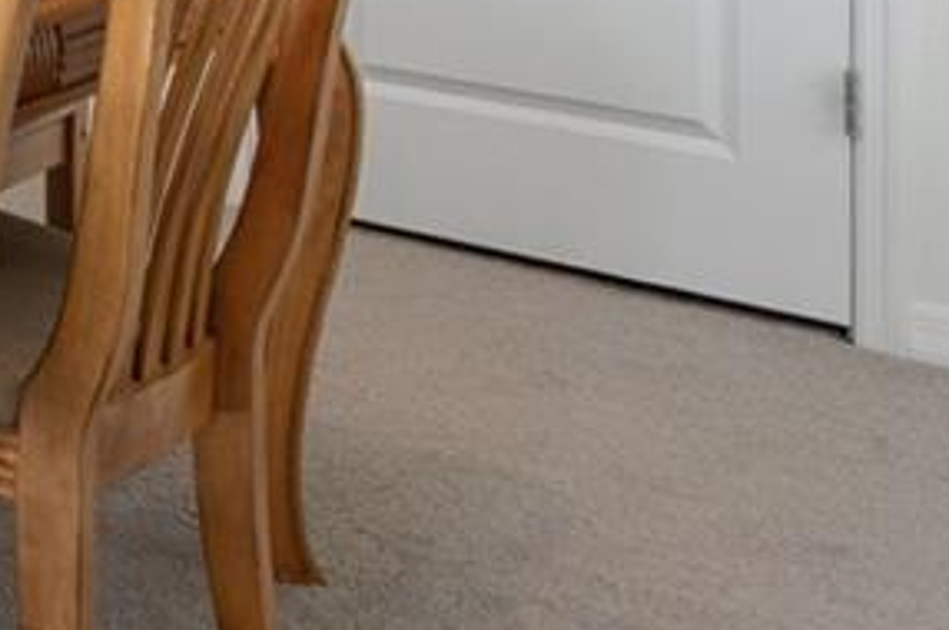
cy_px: -511
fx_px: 2212
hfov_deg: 17.3
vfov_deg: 14.3
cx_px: -969
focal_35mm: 84
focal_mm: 10
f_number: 7.1
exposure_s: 1/2
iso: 100
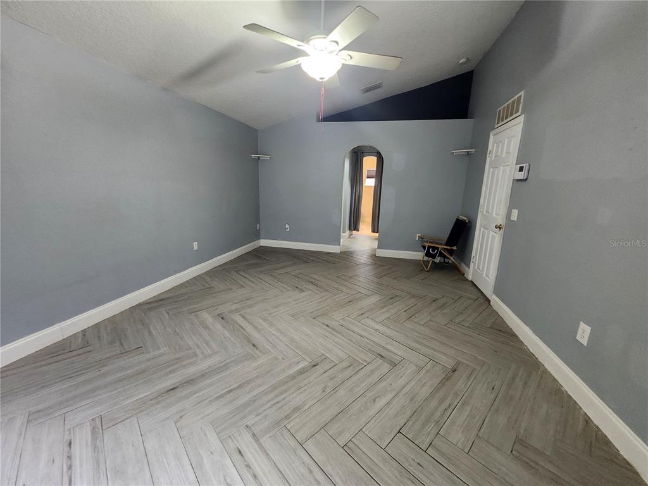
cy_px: 243
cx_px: 324
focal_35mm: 13
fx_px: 243
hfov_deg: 106.2
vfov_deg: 89.9
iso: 500
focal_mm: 1.74
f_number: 2.2
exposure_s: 1/30
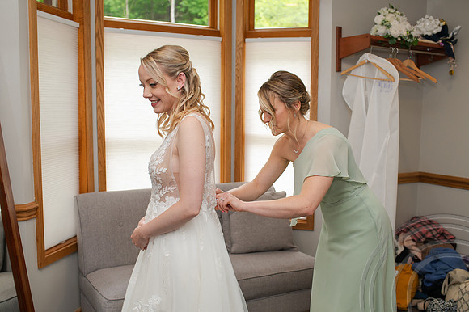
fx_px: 497
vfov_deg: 34.8
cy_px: 170
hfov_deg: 50.5
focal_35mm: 38
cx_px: 230
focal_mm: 35
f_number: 3.5
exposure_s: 1/200
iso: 560
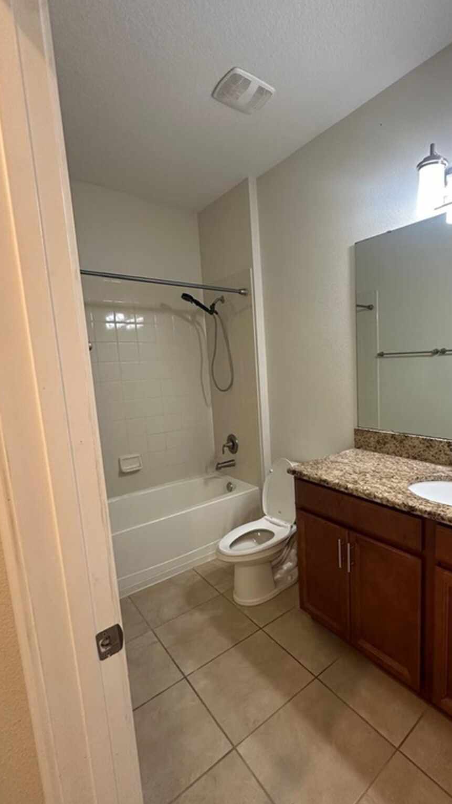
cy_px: 414
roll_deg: +1.7
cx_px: 307
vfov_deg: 95.9
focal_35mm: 17
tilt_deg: -8.0
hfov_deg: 62.1
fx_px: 362
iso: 200
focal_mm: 2.22
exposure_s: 1/60
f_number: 2.2
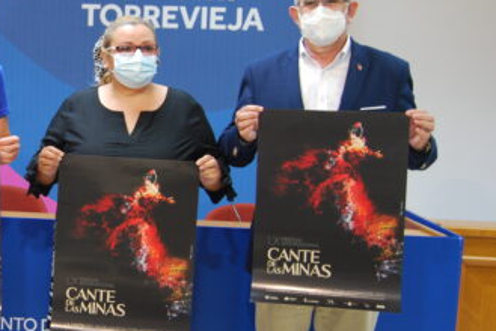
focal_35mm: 77
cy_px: 156
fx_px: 1062
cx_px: -39
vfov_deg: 17.8
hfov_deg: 24.6
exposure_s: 1/30
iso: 280
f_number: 3.8
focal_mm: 22
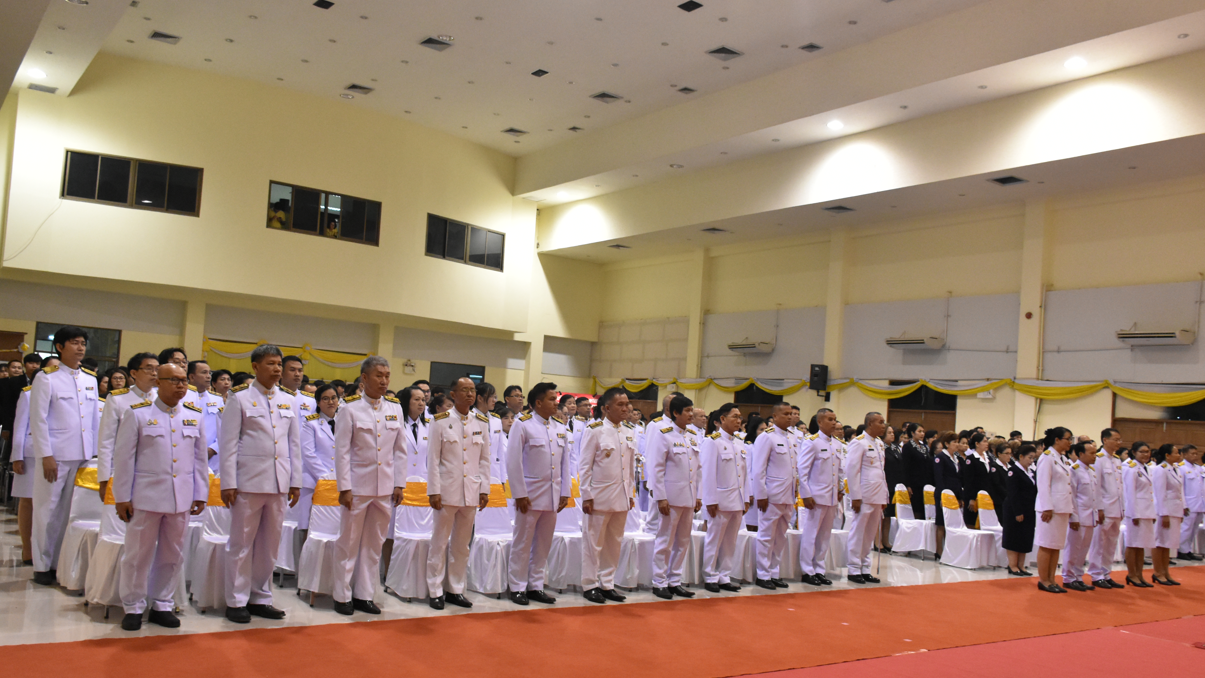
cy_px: 380
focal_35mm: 29
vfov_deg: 40.1
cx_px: 610
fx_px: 927
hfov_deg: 66.1
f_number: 5
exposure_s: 1/100
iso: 3200
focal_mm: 18
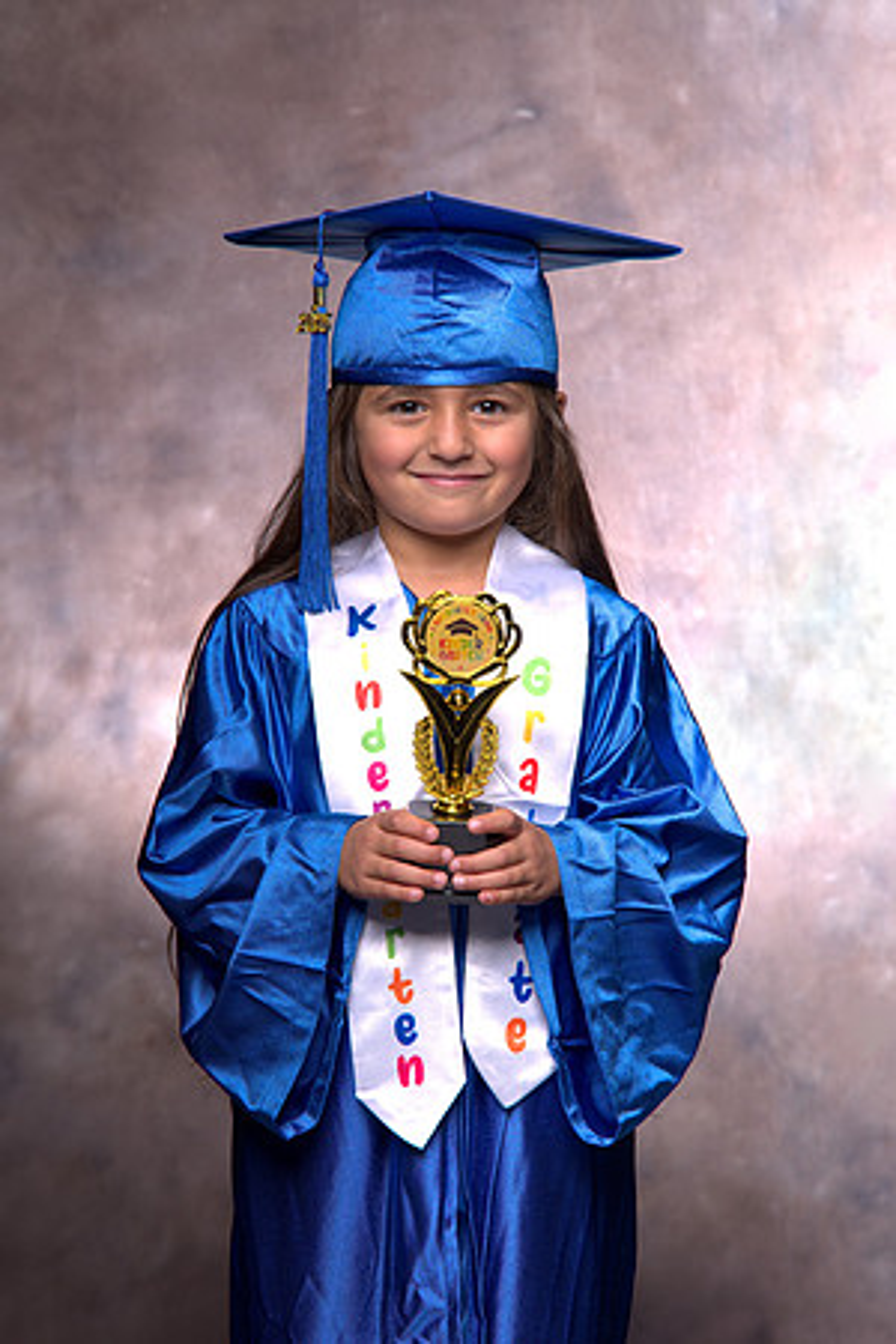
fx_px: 3920
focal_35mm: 105
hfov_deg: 13.0
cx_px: 448
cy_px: 672
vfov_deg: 19.5
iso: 100
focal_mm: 105
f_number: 8
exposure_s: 1/250
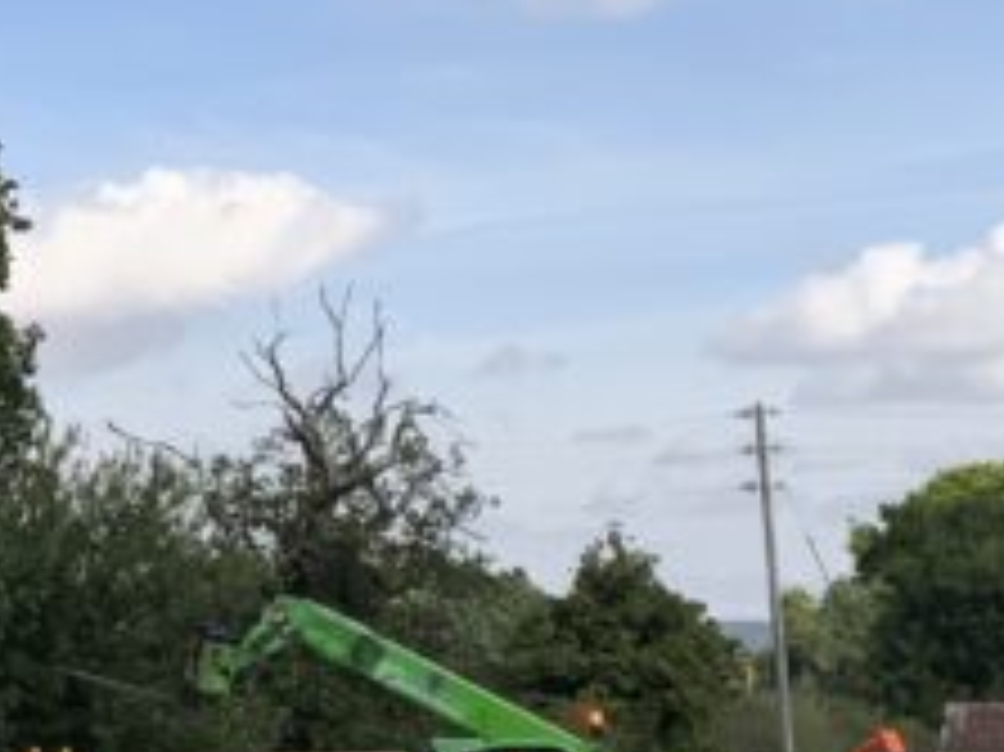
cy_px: 99
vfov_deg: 11.1
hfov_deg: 14.4
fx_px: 3855
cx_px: -176
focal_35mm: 133
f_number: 1.8
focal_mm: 3
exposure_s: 1/1377
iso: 16
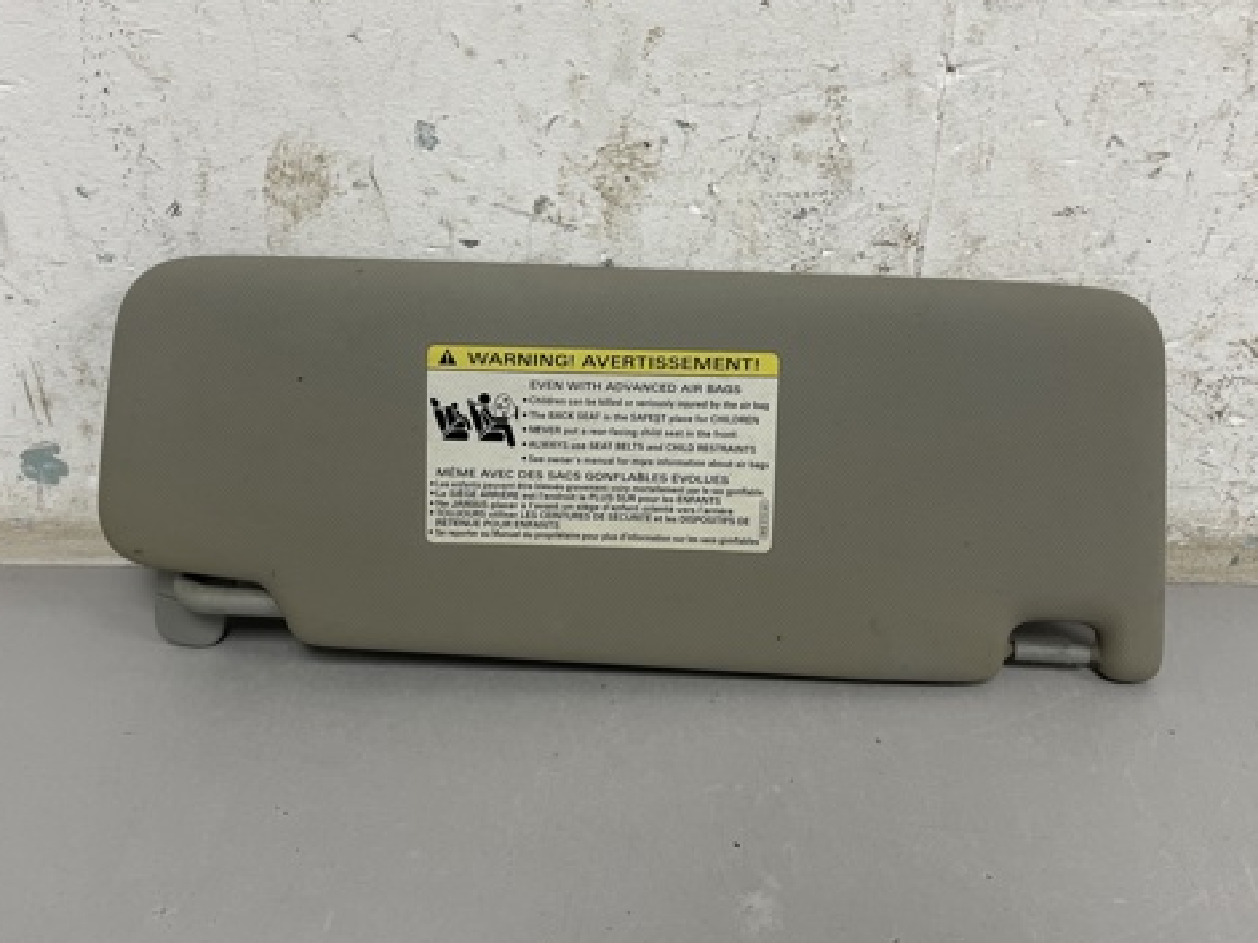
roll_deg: +0.3
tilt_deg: -31.3
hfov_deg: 54.0
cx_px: 601
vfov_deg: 41.6
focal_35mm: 34
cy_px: 377
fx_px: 1235
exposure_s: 1/100
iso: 80
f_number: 1.6
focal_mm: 5.1
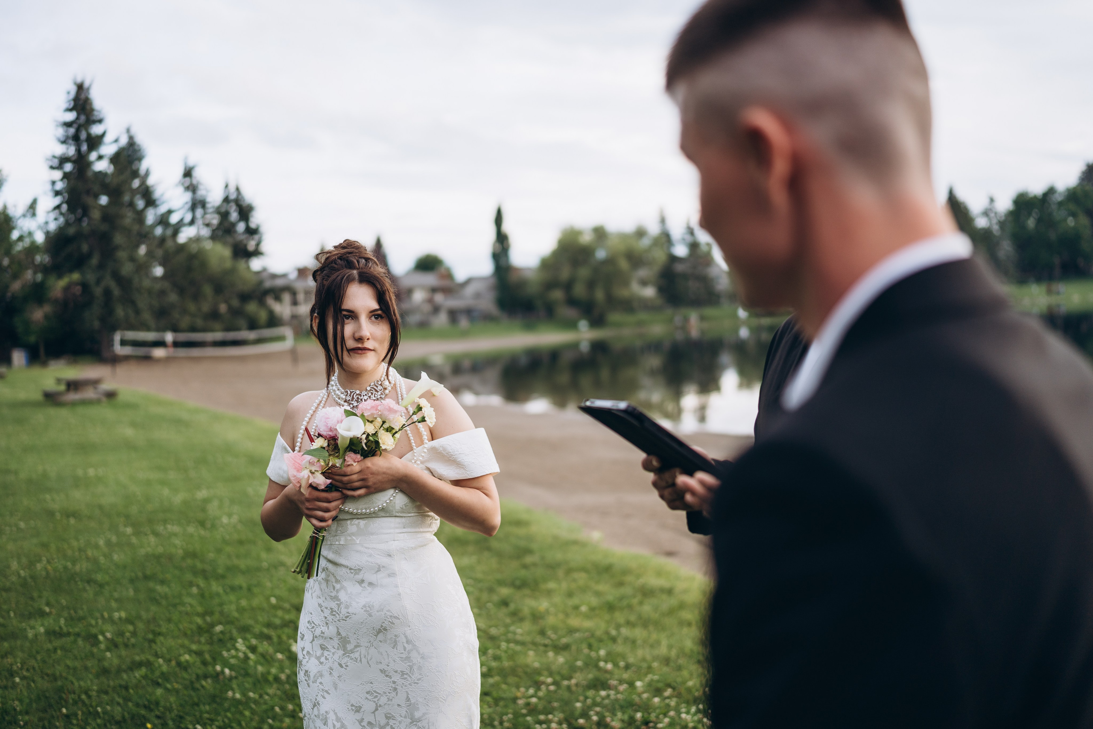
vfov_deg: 37.6
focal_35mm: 35
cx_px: 546
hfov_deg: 54.1
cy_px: 364
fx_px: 1071
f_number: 1.4
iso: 100
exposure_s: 1/640
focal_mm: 35
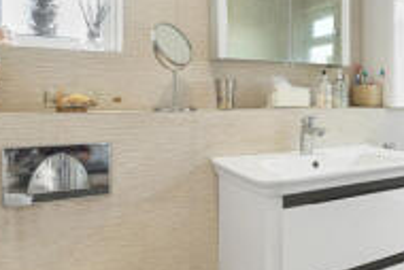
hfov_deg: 48.1
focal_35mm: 35
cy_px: 105
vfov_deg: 37.7
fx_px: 393
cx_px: 372
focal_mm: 14
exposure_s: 1/3
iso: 250
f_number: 8
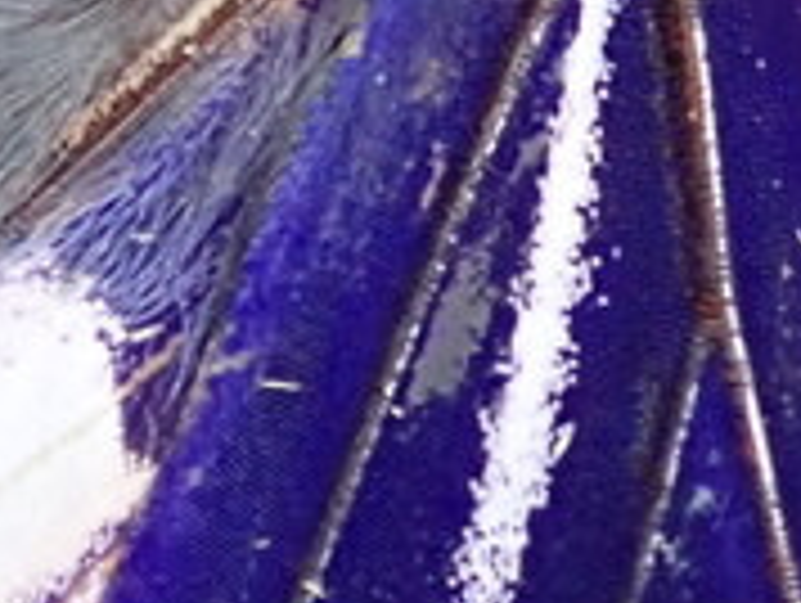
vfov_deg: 7.3
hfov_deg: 9.7
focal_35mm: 202
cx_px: -4
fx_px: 4681
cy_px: -184
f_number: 2.3
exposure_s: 1/125
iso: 800
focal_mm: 5.5
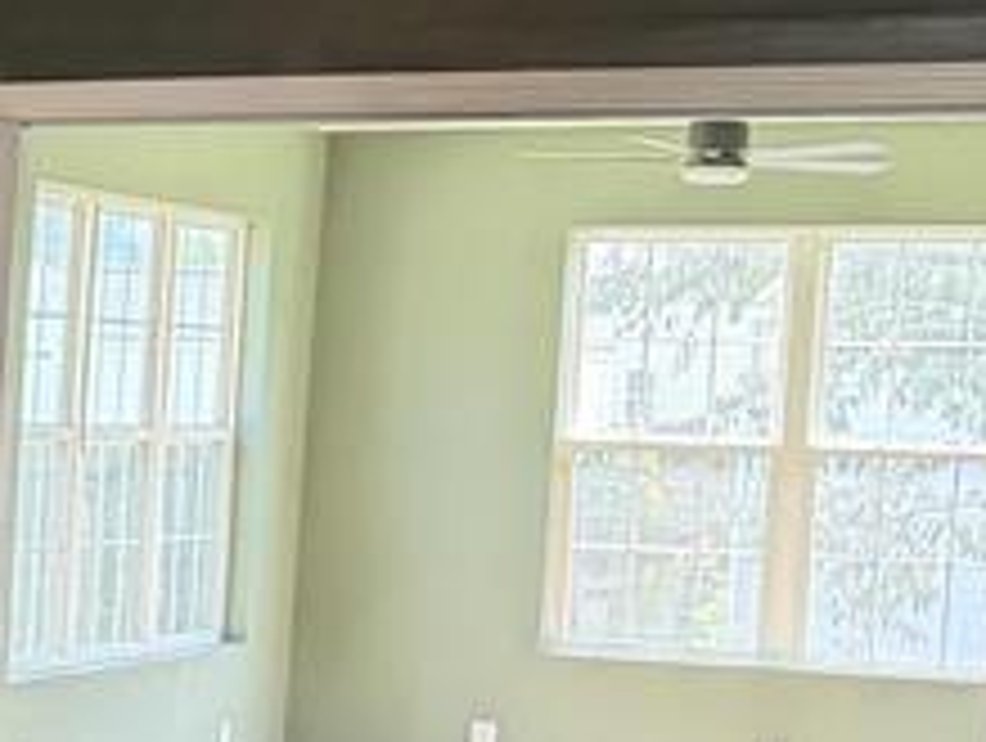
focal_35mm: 112
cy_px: 625
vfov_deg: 13.2
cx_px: -941
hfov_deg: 14.7
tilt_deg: -4.7
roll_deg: -1.5
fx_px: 3195
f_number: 1.78
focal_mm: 6.76
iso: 400
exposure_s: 1/120
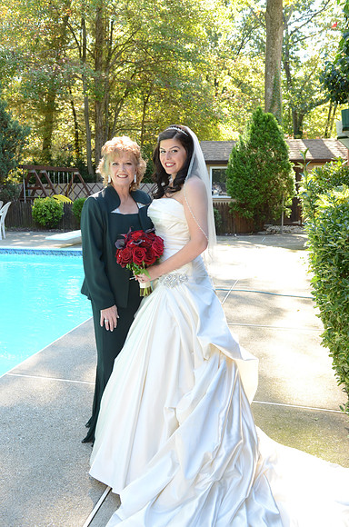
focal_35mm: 34
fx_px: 504
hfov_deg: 38.2
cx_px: 174
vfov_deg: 55.2
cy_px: 264
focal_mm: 23
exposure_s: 1/100
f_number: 5.6
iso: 500
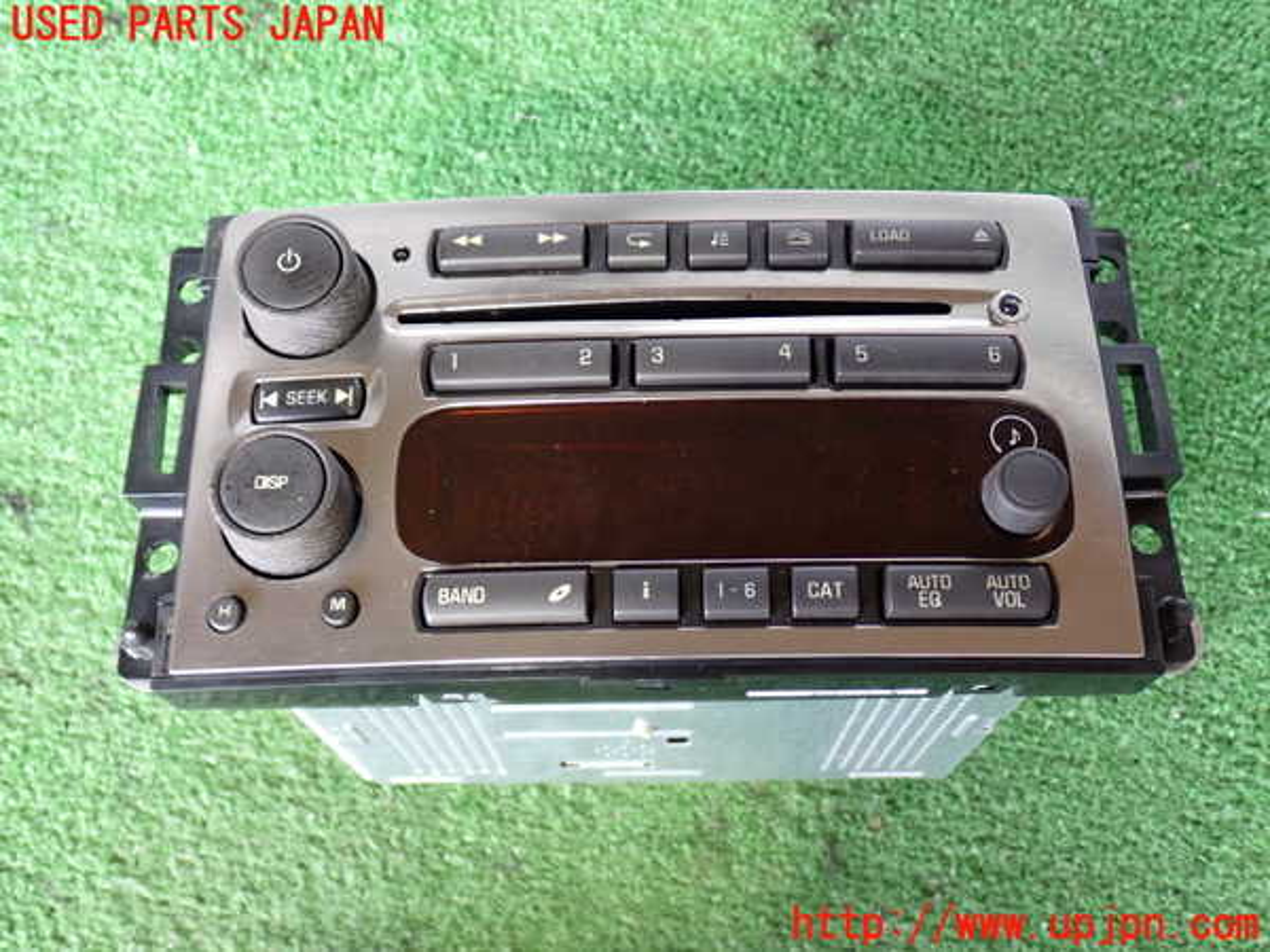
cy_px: 476
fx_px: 1394
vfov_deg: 37.7
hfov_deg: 49.0
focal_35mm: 38
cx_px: 635
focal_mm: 6.83
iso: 800
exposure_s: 1/25
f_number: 2.7
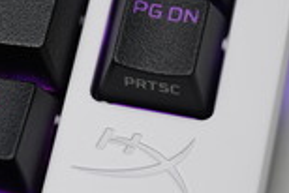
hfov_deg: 12.6
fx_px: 1302
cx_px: 62
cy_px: 37
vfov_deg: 8.5
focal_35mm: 162
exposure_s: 1/100
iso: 400
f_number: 3.5
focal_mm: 32
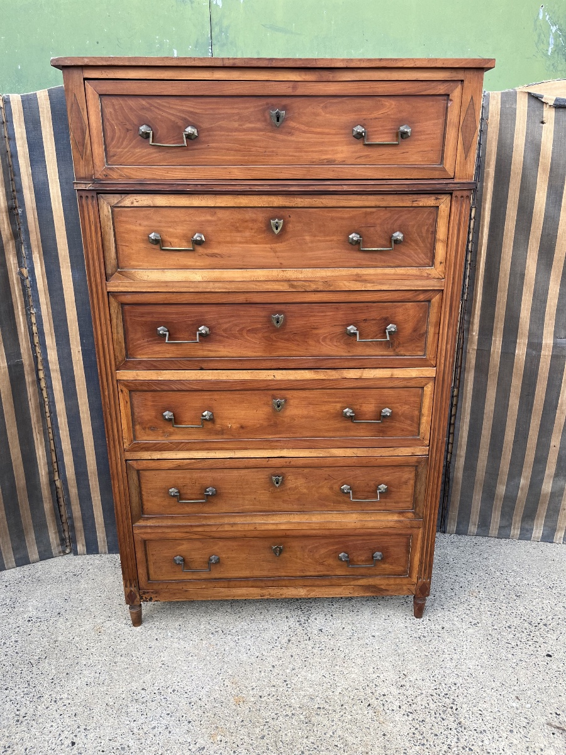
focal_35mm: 26
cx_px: 283
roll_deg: +2.2
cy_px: 378
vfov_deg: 67.3
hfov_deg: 53.1
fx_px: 567
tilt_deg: -18.6
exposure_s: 1/218
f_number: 1.6
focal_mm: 5.1
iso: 40
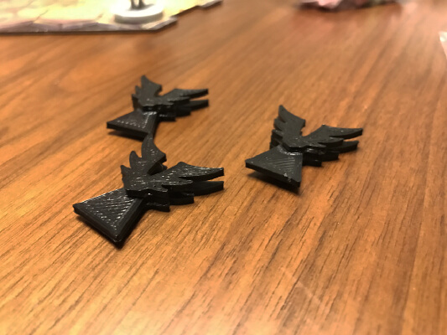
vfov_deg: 49.8
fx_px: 362
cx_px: 224
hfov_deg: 63.4
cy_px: 168
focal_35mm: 28
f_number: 1.8
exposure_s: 1/7
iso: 100
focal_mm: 3.99
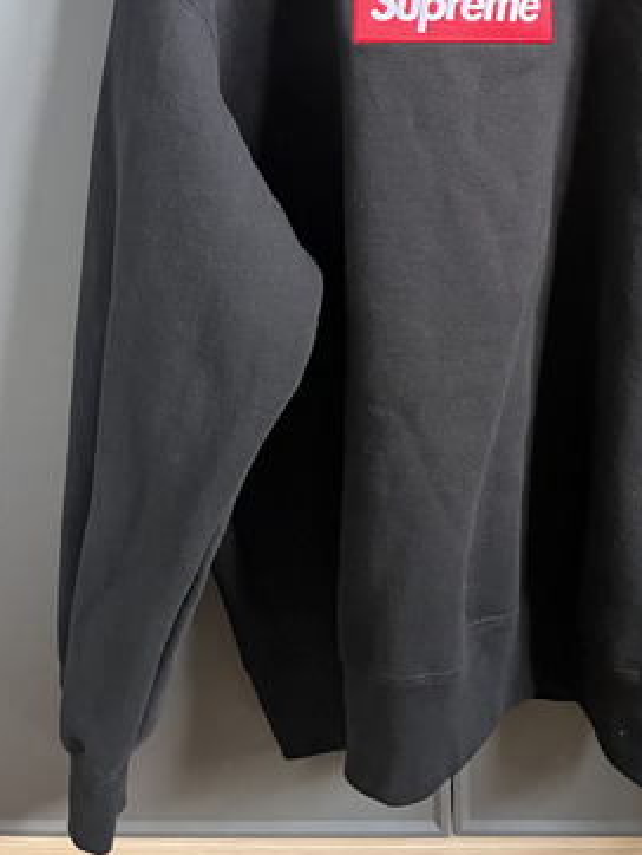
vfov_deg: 36.8
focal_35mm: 49
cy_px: 107
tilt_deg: -11.1
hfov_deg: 29.2
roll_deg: +1.1
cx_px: 482
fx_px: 1210
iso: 640
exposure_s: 1/39
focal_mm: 5.1
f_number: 1.6
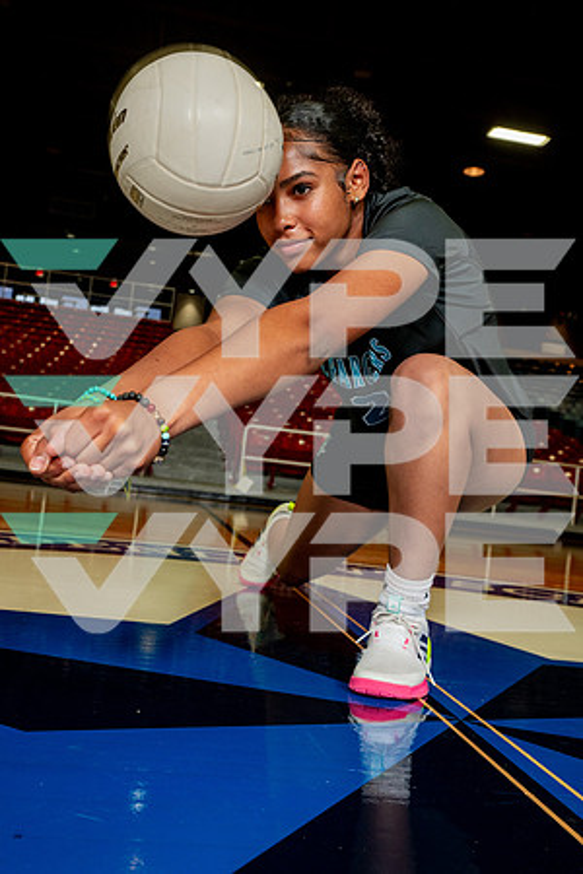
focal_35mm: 36
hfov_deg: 36.9
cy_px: 437
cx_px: 292
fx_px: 874
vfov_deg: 53.1
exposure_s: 1/200
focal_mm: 36
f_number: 7.1
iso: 800
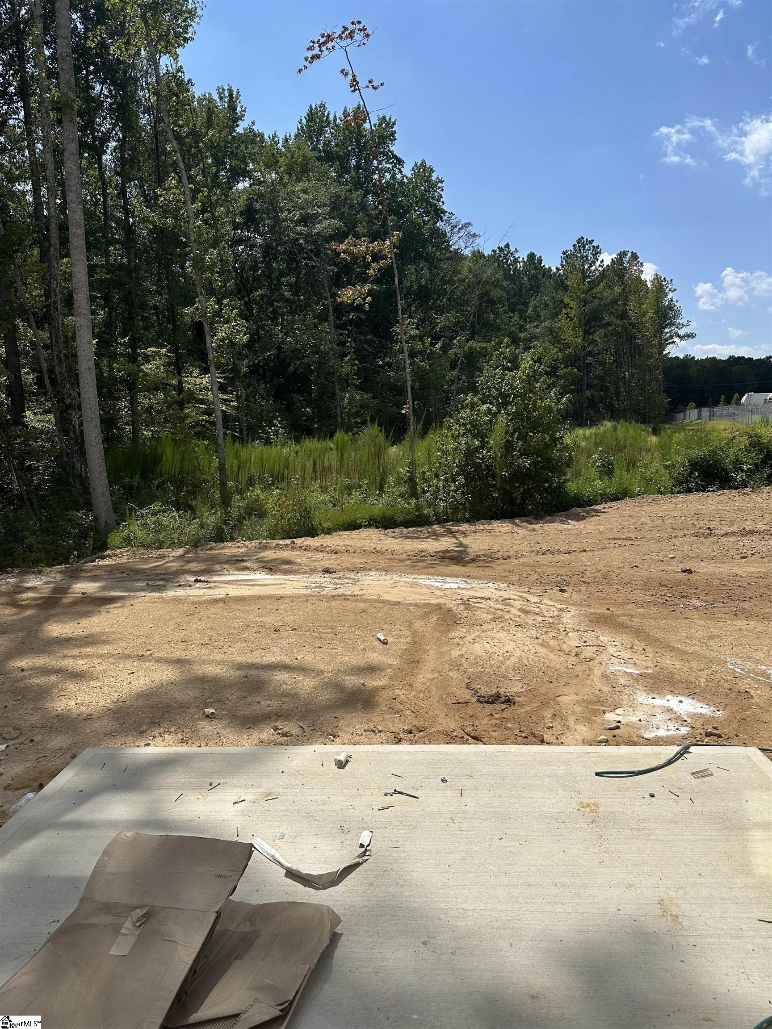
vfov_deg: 71.6
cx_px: 386
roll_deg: +1.2
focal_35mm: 24
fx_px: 714
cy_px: 514
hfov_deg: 56.8
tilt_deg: -6.1
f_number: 1.78
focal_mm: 6.86
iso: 80
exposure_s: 1/8197
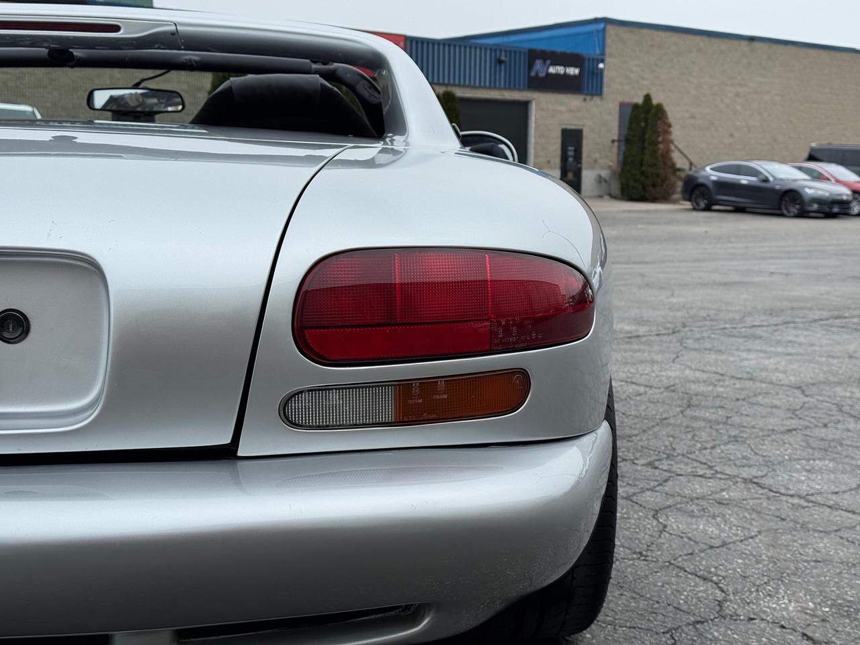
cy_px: 322
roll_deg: -1.0
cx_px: 430
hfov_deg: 39.7
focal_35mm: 48
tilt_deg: -7.3
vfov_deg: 30.3
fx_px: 1193
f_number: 1.78
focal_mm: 6.76
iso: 64
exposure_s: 1/1984
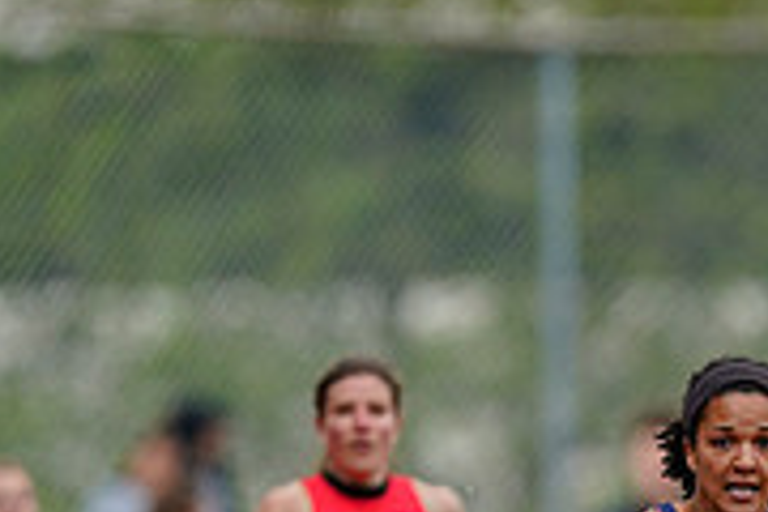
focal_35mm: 1933
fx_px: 41234
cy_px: 766
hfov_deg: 1.1
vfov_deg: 0.7
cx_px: 951
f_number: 5
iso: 400
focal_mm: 600
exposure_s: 1/640
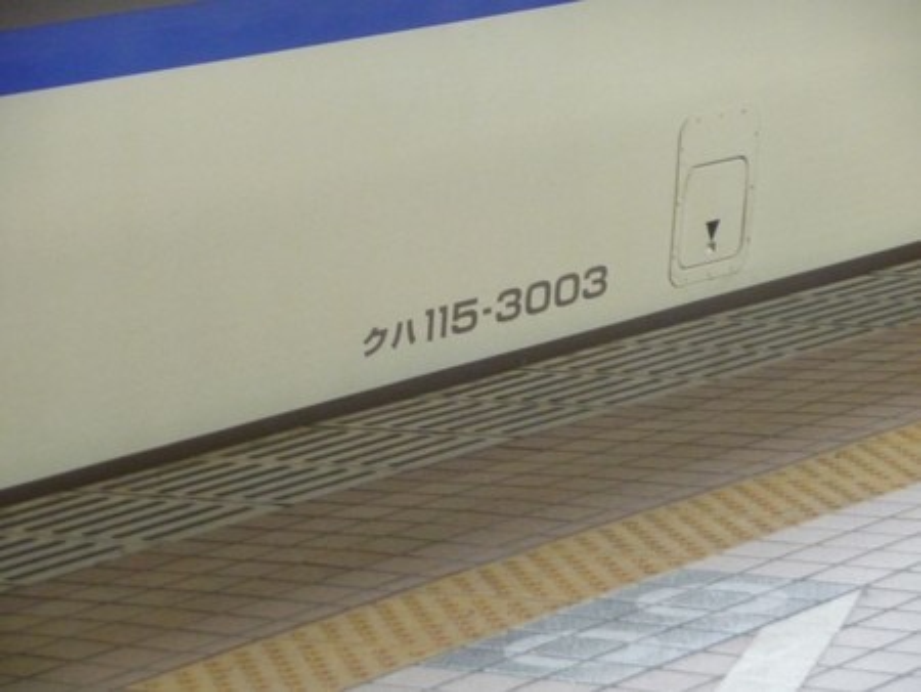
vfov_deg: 8.3
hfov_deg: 11.1
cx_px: 460
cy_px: 346
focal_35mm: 178
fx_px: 4738
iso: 800
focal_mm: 30.5
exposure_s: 1/50
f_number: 4.8
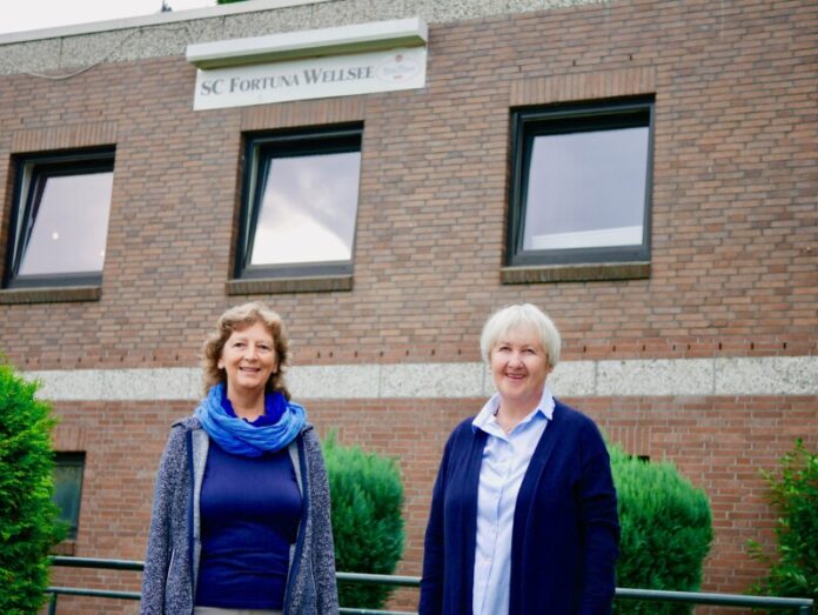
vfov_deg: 24.4
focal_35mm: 60
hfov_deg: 32.2
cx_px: 409
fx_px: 1419
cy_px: 308
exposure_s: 1/160
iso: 200
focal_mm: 30
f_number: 2.8
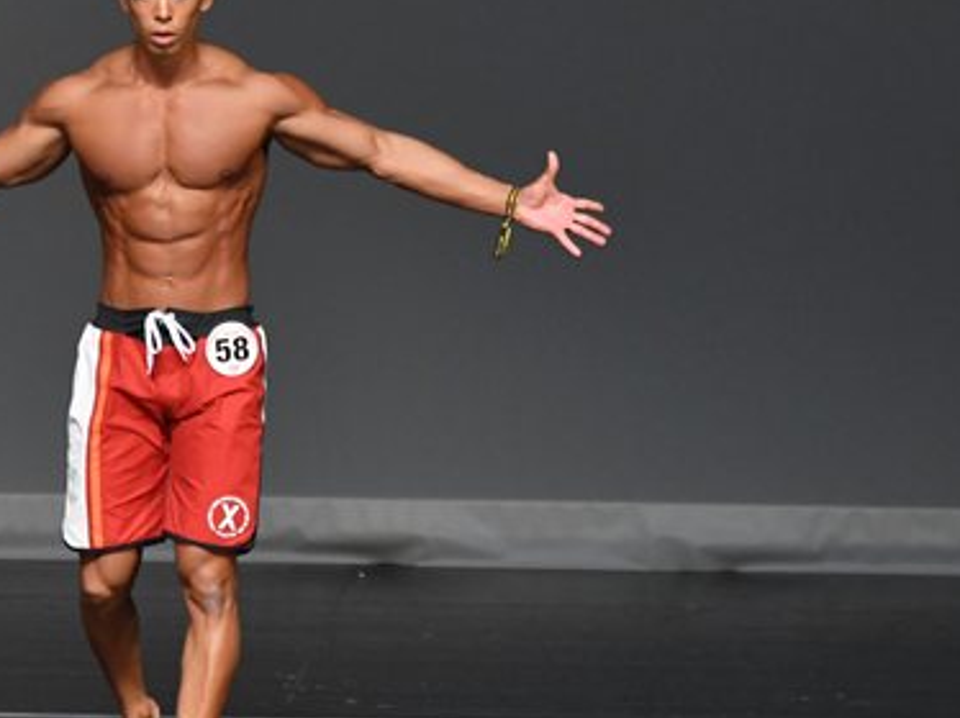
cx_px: 222
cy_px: 359
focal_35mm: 568
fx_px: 15742
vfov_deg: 2.6
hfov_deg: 3.5
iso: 2500
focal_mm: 190
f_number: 5.6
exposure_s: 1/400
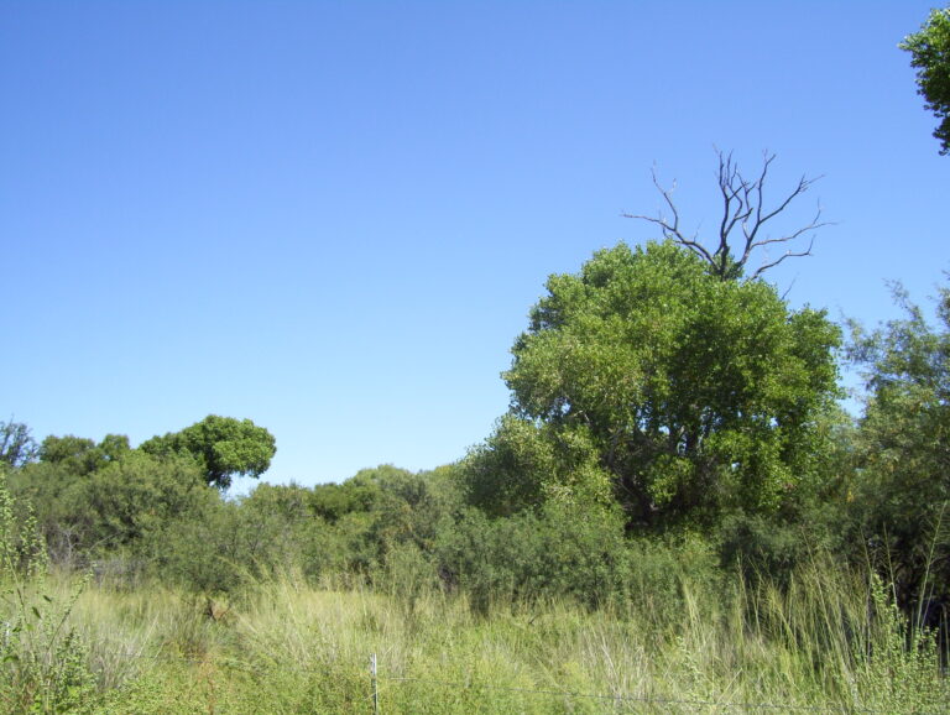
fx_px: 989
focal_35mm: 36
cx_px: 475
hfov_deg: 51.3
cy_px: 358
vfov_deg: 39.7
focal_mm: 6
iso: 80
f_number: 4.8
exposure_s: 1/400
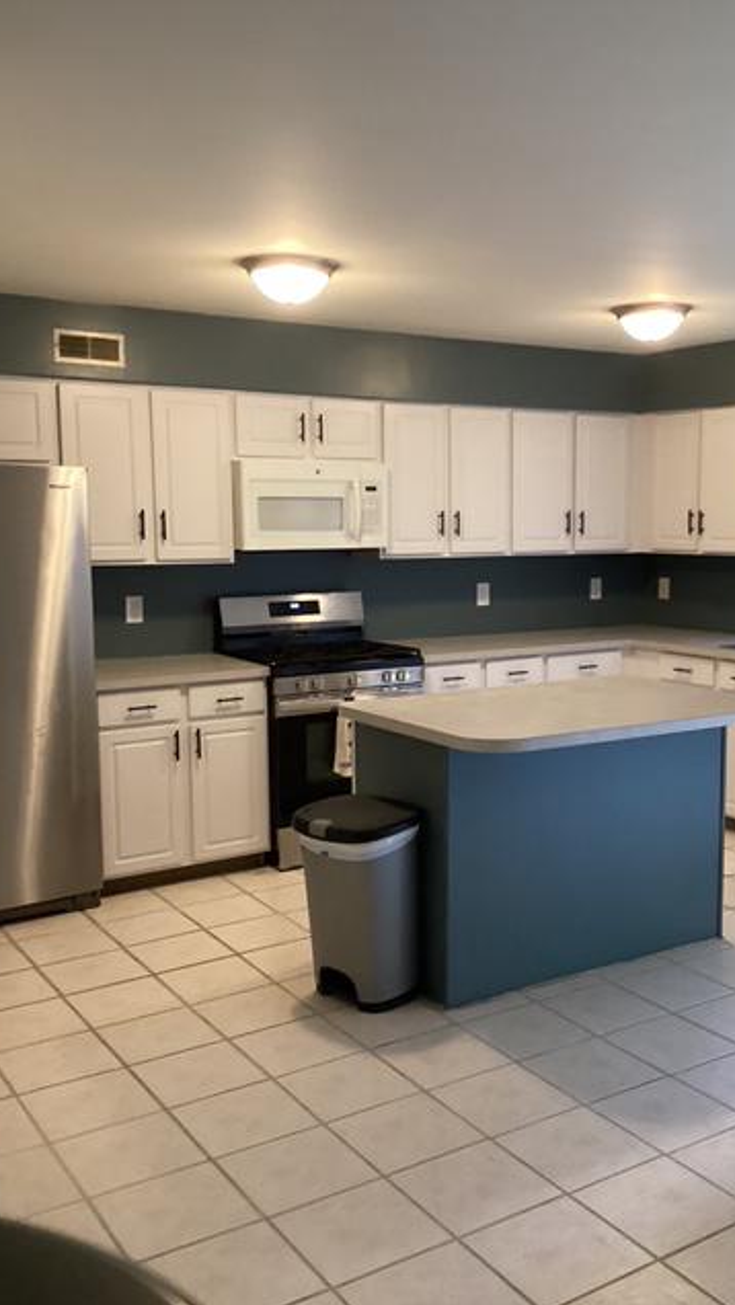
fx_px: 1177
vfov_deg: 58.0
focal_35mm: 34
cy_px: 655
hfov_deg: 34.5
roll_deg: -2.2
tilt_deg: -6.9
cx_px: 460
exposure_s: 1/40
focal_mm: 3.3
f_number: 2.4
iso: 250
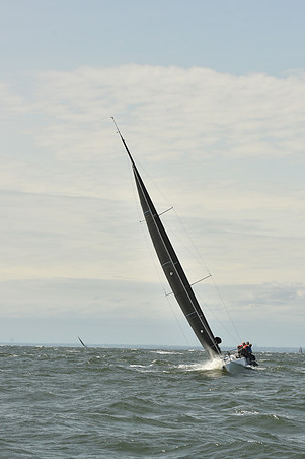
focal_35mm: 149
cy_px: 247
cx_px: 178
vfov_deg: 13.8
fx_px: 1895
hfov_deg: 9.2
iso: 250
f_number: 10
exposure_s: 1/800
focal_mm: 116
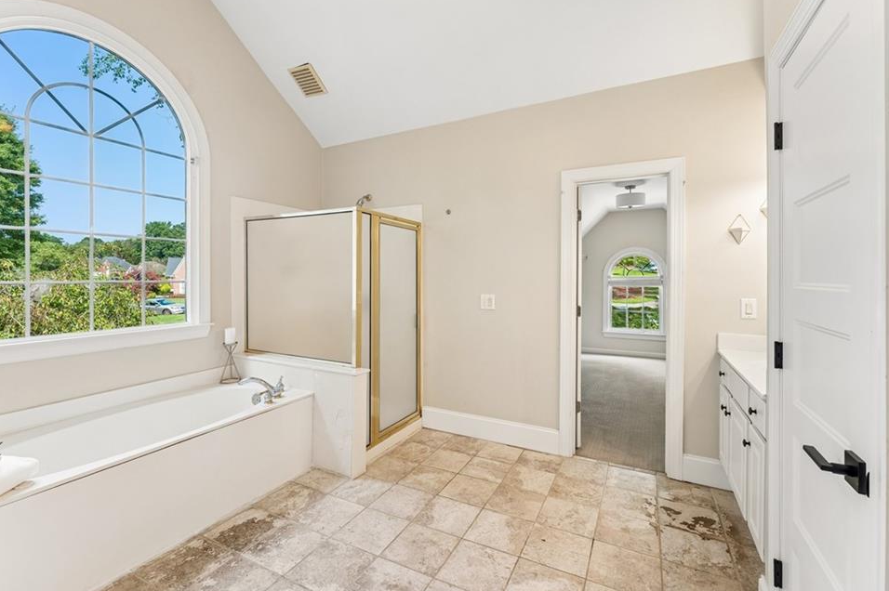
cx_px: 444
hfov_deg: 100.4
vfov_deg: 77.2
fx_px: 370
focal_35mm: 15
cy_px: 290
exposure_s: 1/13
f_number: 8
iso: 320
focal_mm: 14
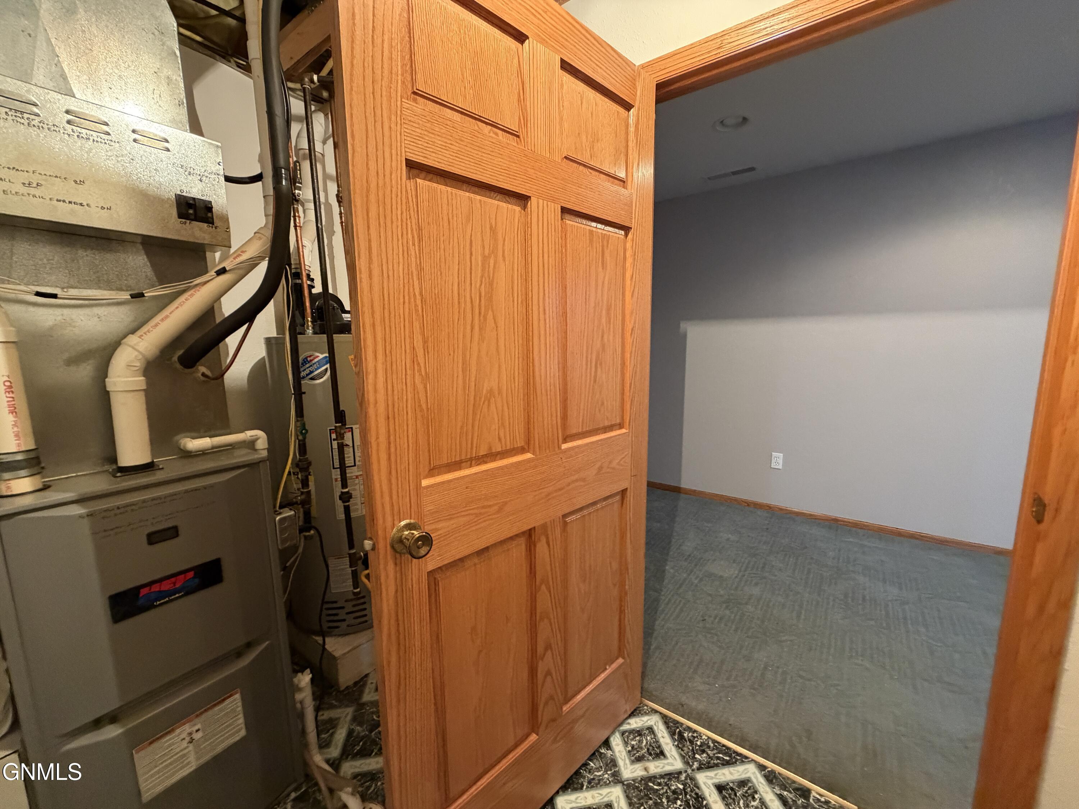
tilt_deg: -7.8
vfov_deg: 85.7
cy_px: 404
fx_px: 436
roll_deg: +1.5
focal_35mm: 14
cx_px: 540
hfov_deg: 102.1
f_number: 2.2
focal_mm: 2.22
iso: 640
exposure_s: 1/60
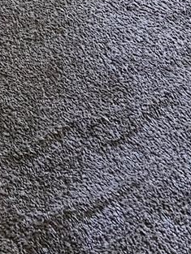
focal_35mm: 83
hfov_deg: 16.2
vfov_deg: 19.5
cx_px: -100
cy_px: -161
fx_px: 610
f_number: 2.2
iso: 400
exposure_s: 1/30
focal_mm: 2.2
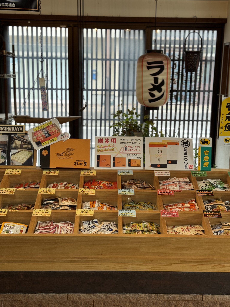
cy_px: 154
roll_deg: -0.6
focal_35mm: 48
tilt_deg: -9.6
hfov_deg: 30.3
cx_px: 115
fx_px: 425
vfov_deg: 39.7
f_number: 1.78
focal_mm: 6.76
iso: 50
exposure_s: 1/60
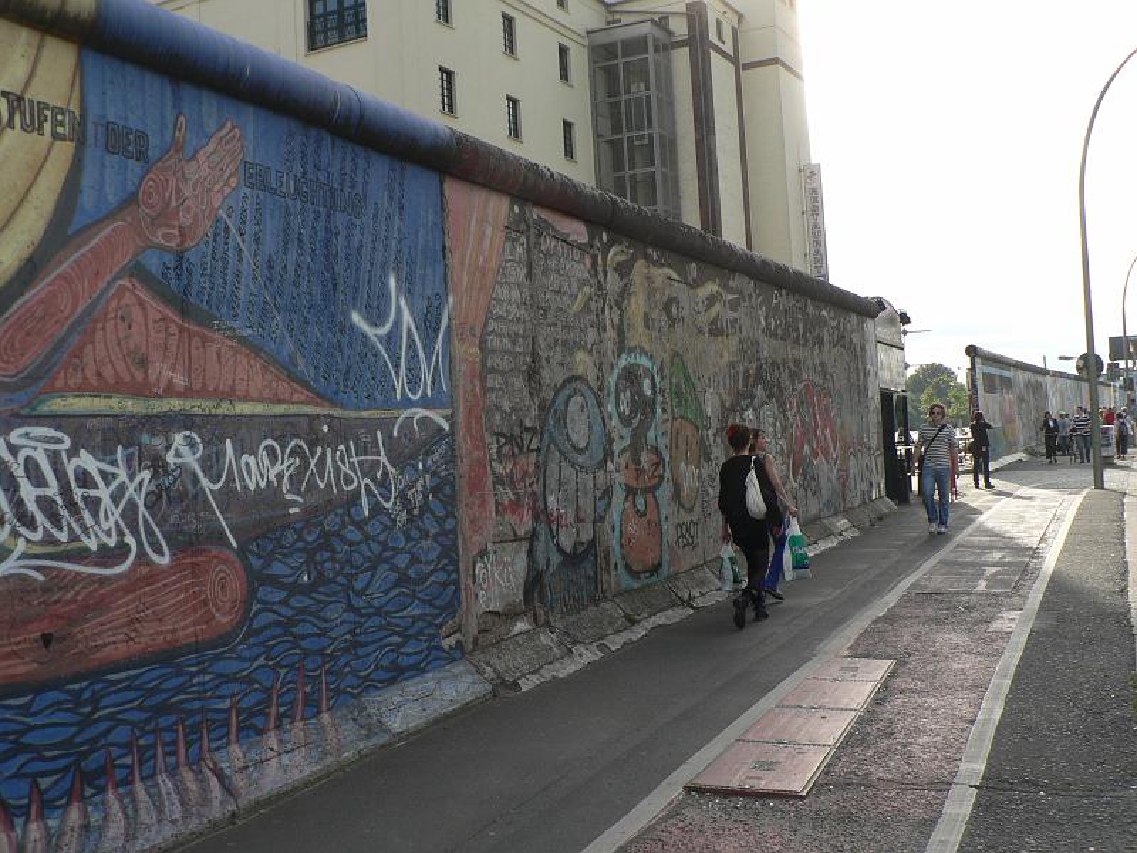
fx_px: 1182
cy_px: 426
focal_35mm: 36
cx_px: 568
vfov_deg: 39.7
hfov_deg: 51.4
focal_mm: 6
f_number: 4
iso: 80
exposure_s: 1/320
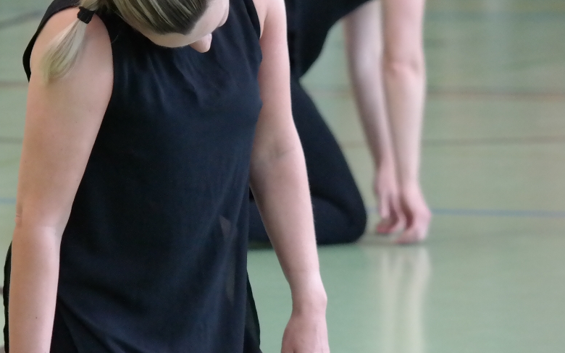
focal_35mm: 418
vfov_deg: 3.1
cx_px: 137
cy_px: 190
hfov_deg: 5.0
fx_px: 6438
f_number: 5
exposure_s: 1/80
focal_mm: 130
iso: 3200
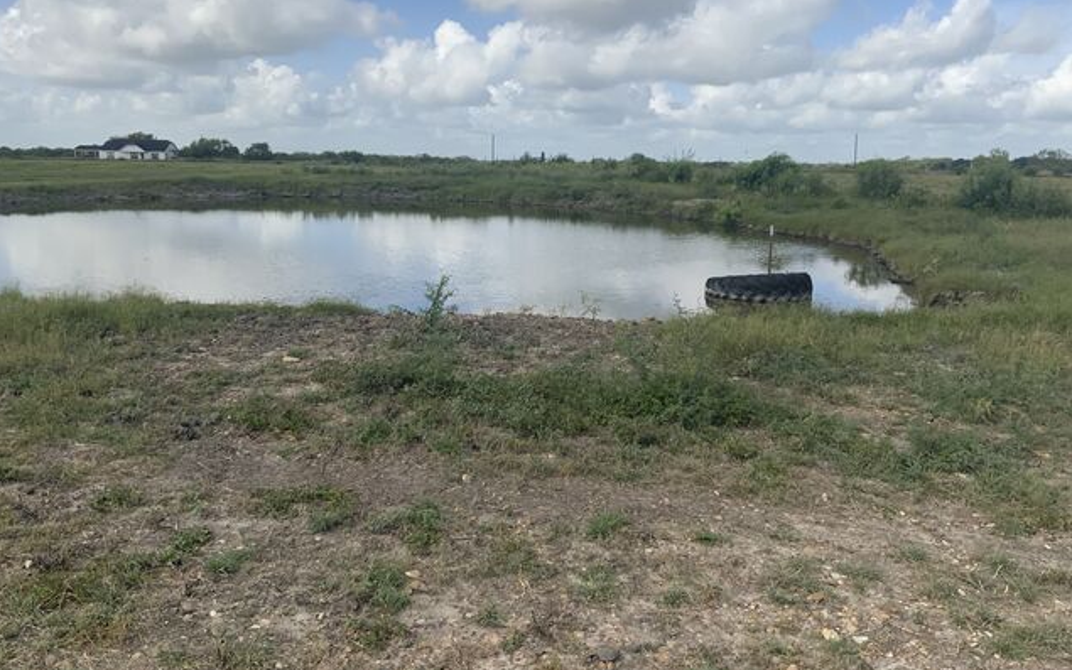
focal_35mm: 31
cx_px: 533
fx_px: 906
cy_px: 290
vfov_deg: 40.5
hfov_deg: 61.2
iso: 16
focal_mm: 3
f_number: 1.8
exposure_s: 1/2141
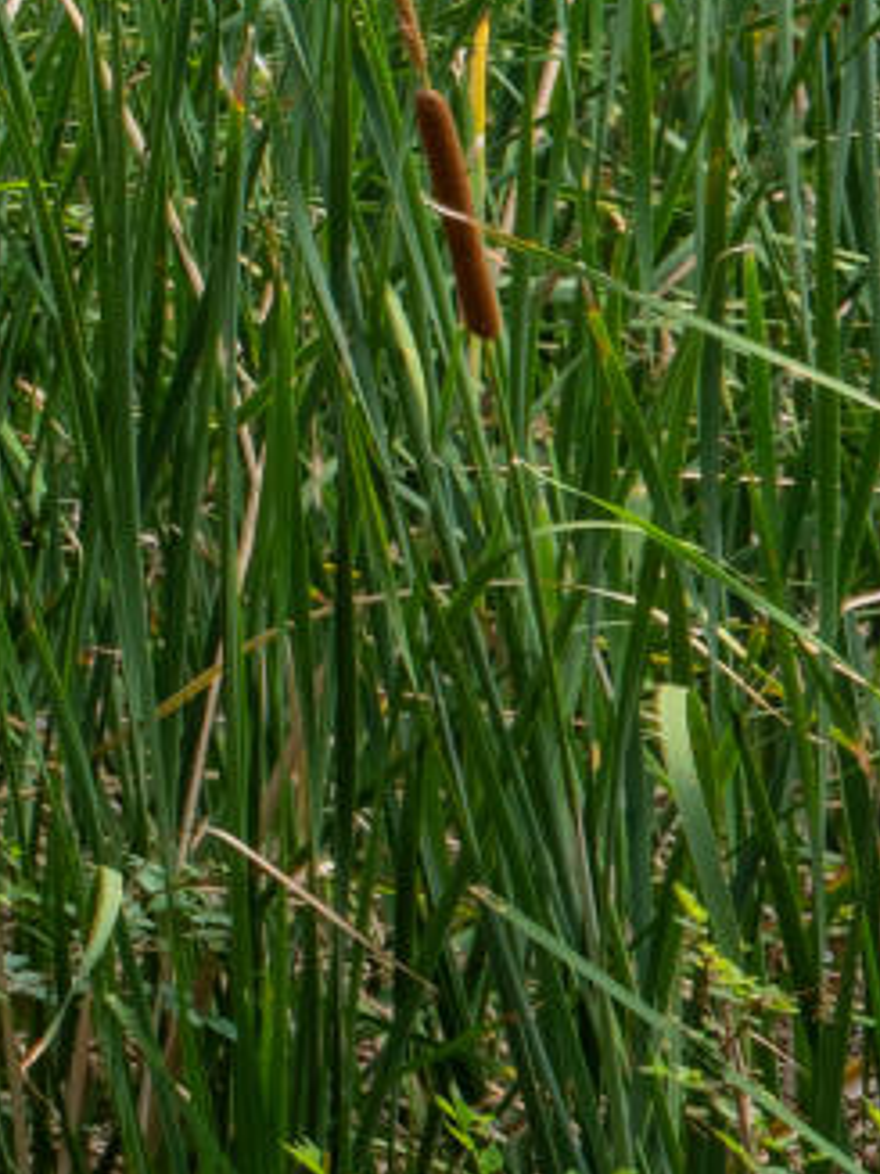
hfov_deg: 5.2
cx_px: -4289
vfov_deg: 14.5
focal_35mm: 106
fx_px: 3595
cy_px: -1346
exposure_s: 1/160
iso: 100
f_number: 8
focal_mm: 12
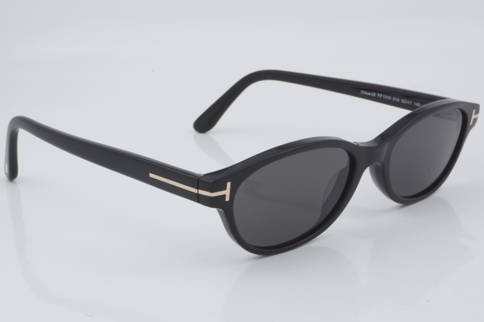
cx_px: 242
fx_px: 1109
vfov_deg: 16.6
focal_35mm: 82
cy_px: 161
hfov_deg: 24.6
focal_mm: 55
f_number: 32
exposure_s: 1/3
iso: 100
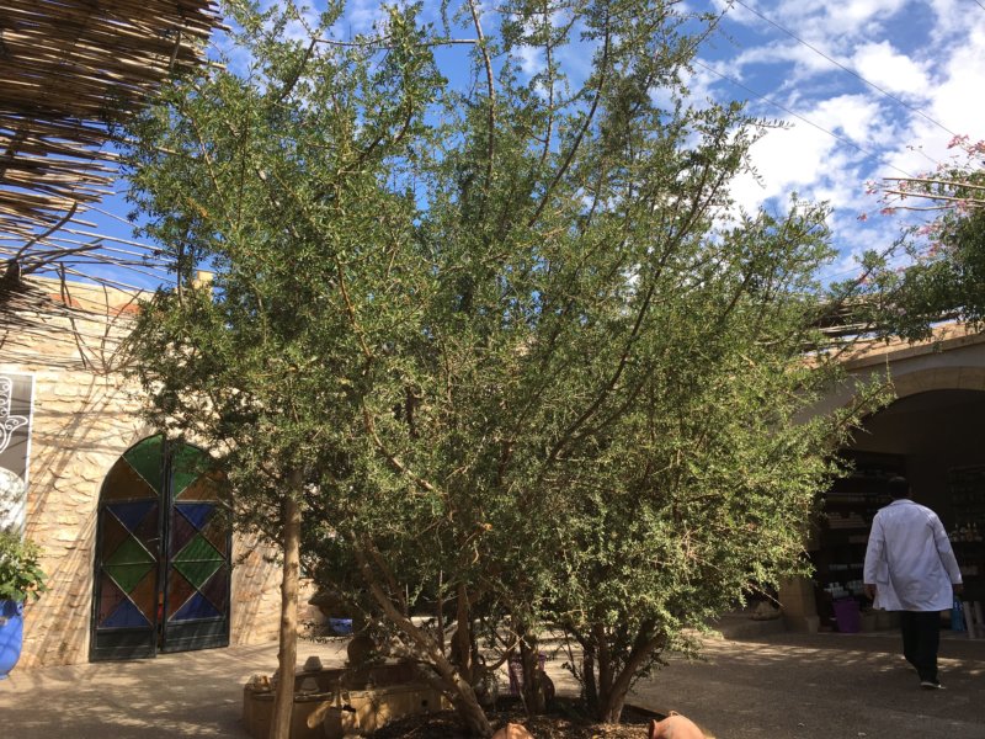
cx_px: 492
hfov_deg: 61.7
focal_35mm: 29
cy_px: 370
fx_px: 825
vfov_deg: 48.2
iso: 25
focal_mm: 4.15
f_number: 2.2
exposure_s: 1/761
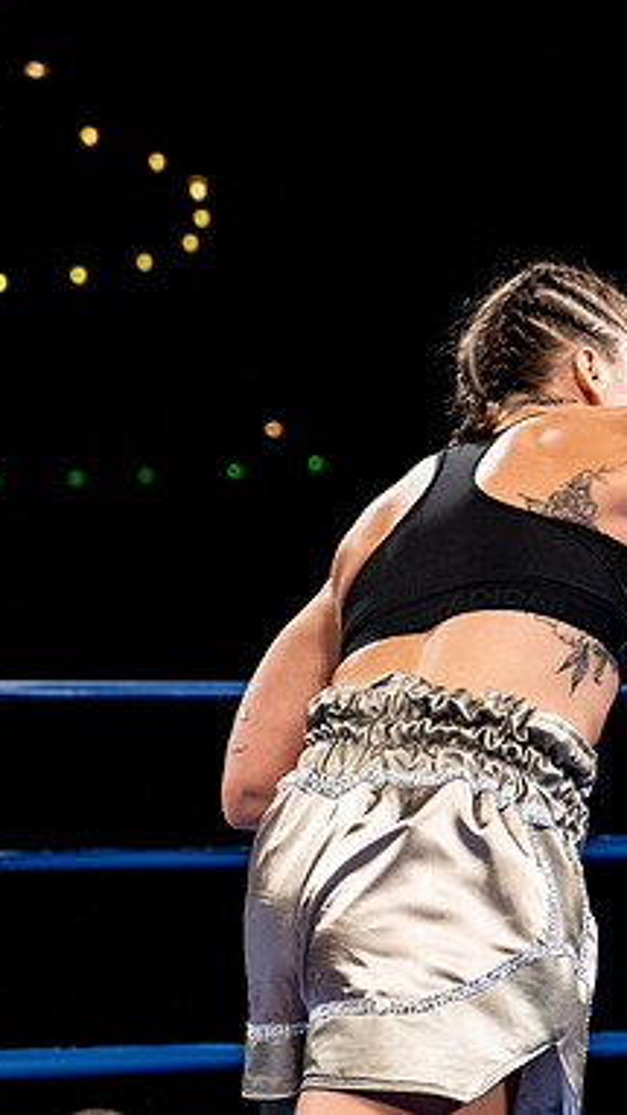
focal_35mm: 125
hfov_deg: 9.5
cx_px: 828
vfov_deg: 17.2
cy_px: 553
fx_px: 3693
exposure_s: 1/800
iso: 4000
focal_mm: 70
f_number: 4
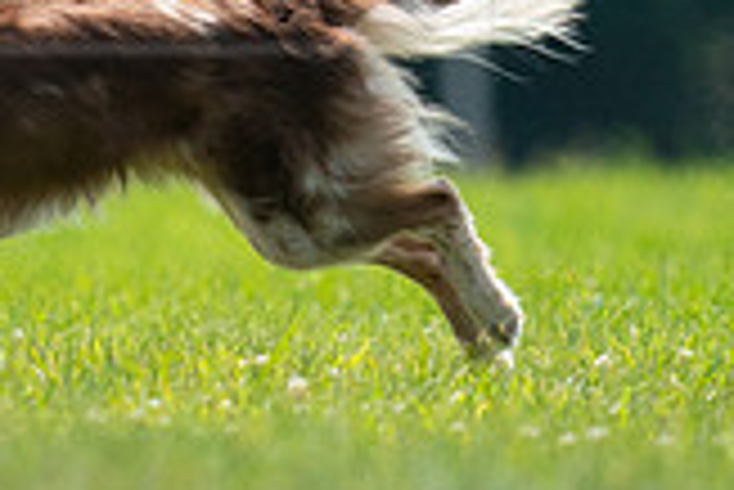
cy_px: -16
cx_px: -252
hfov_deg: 1.2
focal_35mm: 1763
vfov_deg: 0.8
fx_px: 35977
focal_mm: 496
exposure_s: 1/4000
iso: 1600
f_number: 6.3
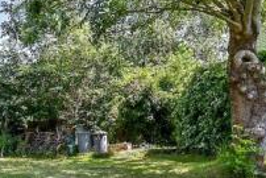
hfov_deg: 24.3
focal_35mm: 81
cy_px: 133
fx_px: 599
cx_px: 22
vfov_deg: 16.8
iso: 160
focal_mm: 17
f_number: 8
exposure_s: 1/125
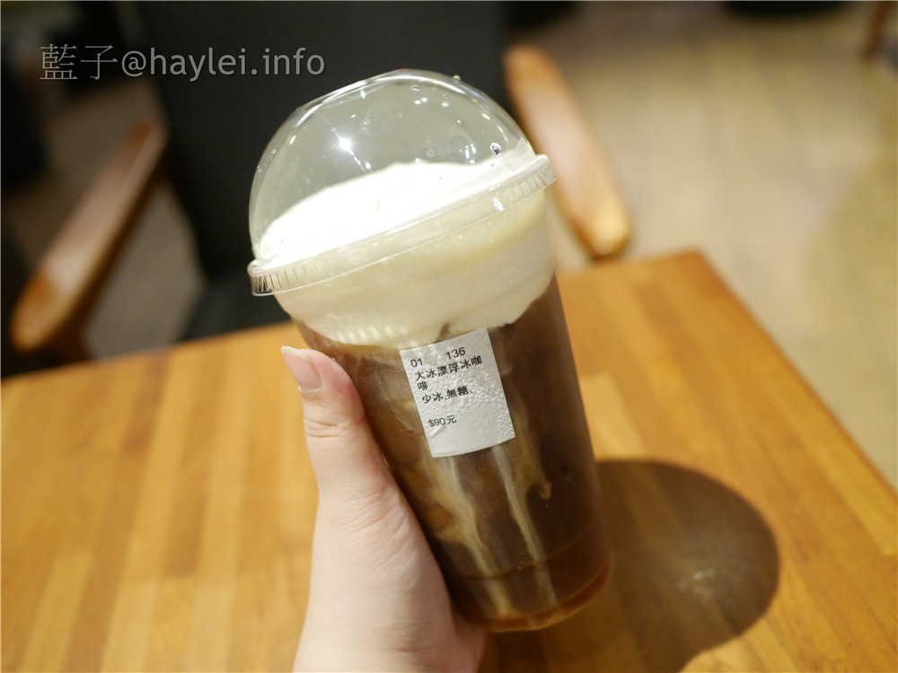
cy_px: 336
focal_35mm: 30
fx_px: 778
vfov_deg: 46.8
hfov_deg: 60.0
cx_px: 449
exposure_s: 1/60
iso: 1000
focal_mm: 15
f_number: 1.7
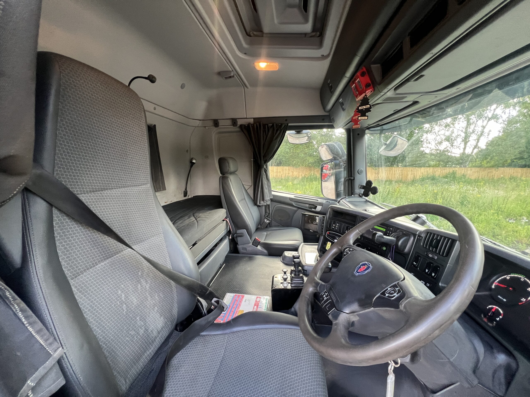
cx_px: 265
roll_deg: -0.3
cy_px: 198
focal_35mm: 13
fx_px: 199
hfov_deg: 106.2
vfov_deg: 89.9
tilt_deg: -7.8
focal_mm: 1.57
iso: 200
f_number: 1.8
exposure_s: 1/99
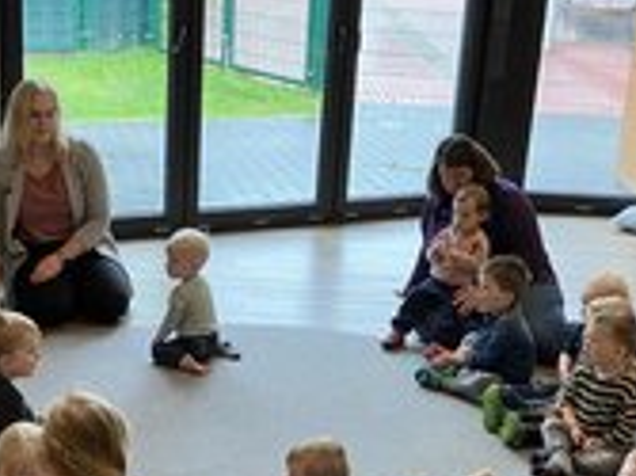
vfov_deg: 21.7
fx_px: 1230
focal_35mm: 67
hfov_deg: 29.0
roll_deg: -3.3
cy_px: 369
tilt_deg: -19.3
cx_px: 301
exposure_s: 1/66
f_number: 1.8
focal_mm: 3.99
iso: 80
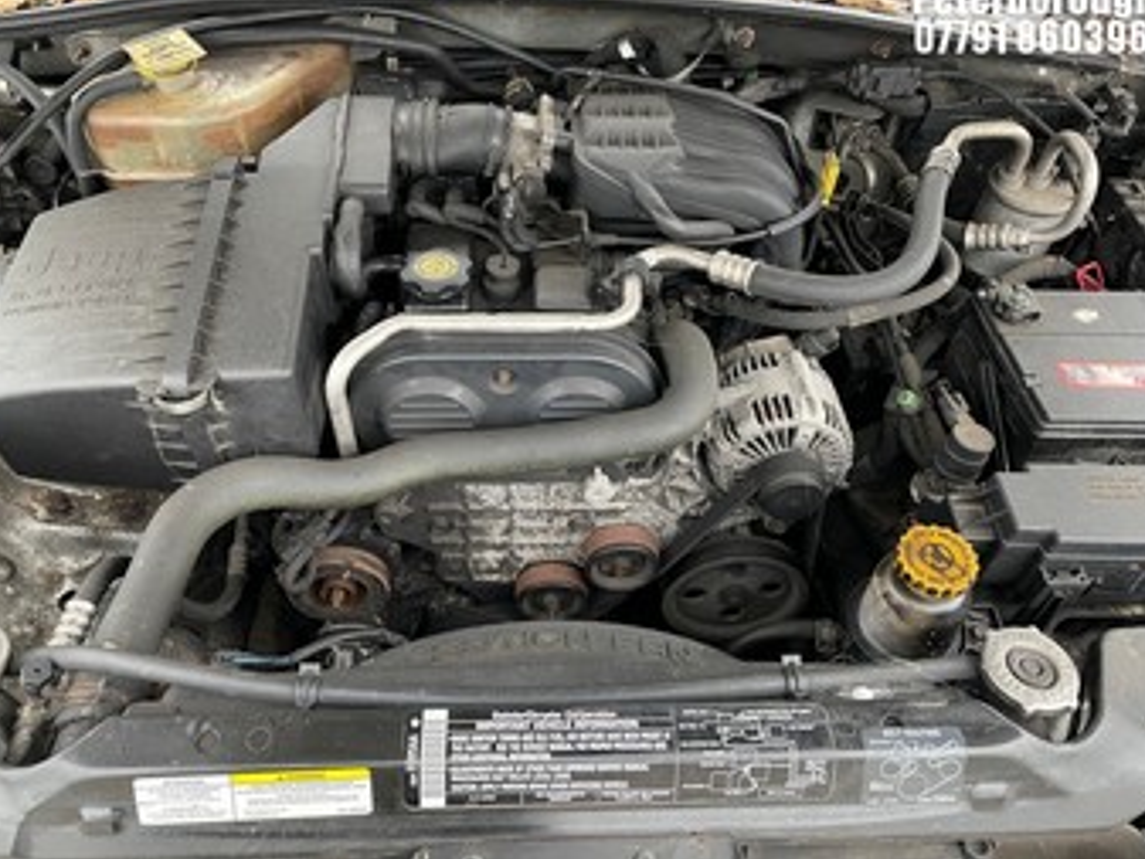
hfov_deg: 65.3
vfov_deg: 51.4
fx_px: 893
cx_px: 564
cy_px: 418
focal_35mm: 27
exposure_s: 1/60
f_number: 1.6
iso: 320
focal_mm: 4.2
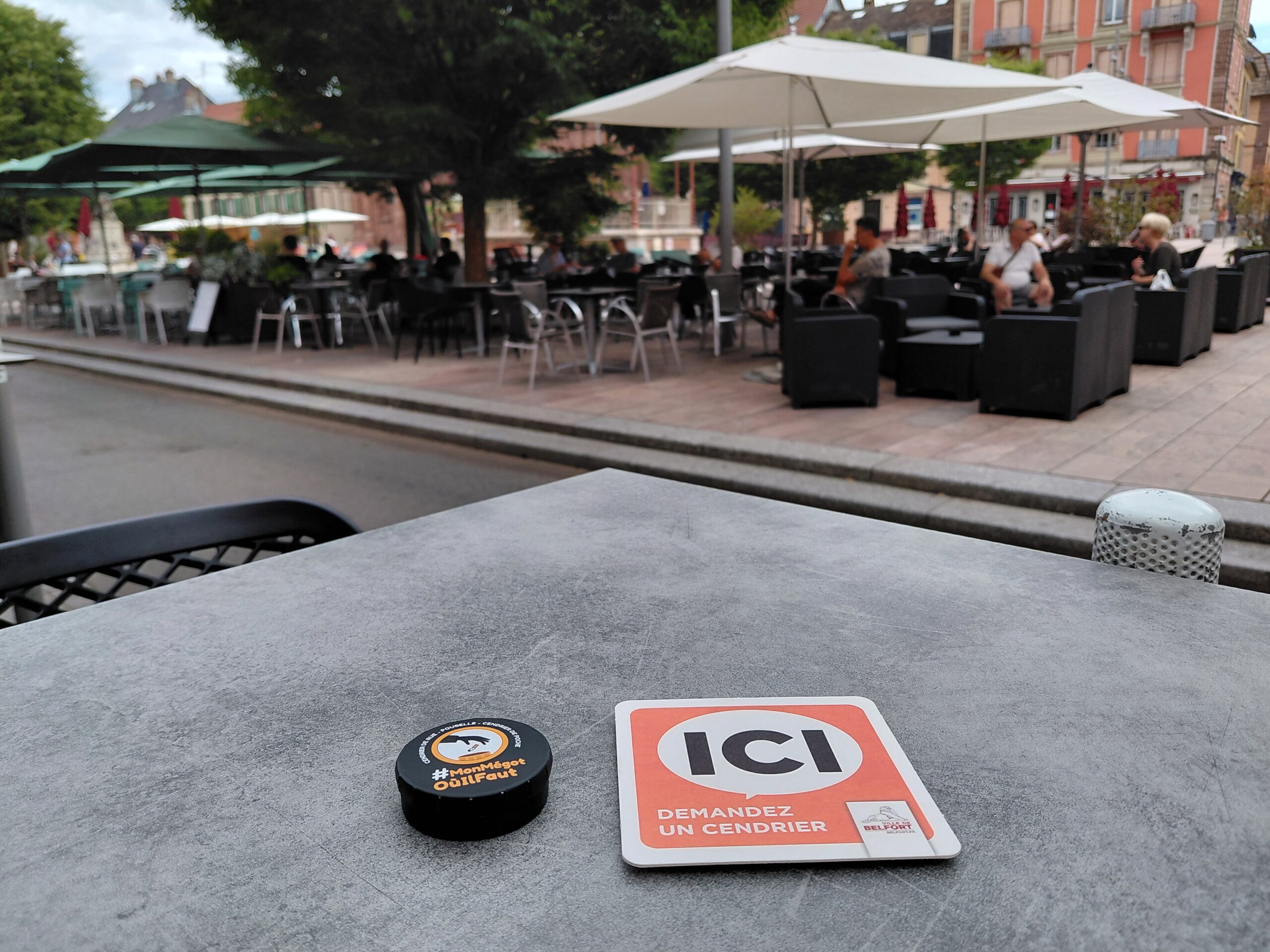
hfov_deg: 69.4
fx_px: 917
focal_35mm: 25
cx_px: 635
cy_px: 476
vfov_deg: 54.9
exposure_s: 1/1564
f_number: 1.8
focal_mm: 4.69
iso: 50
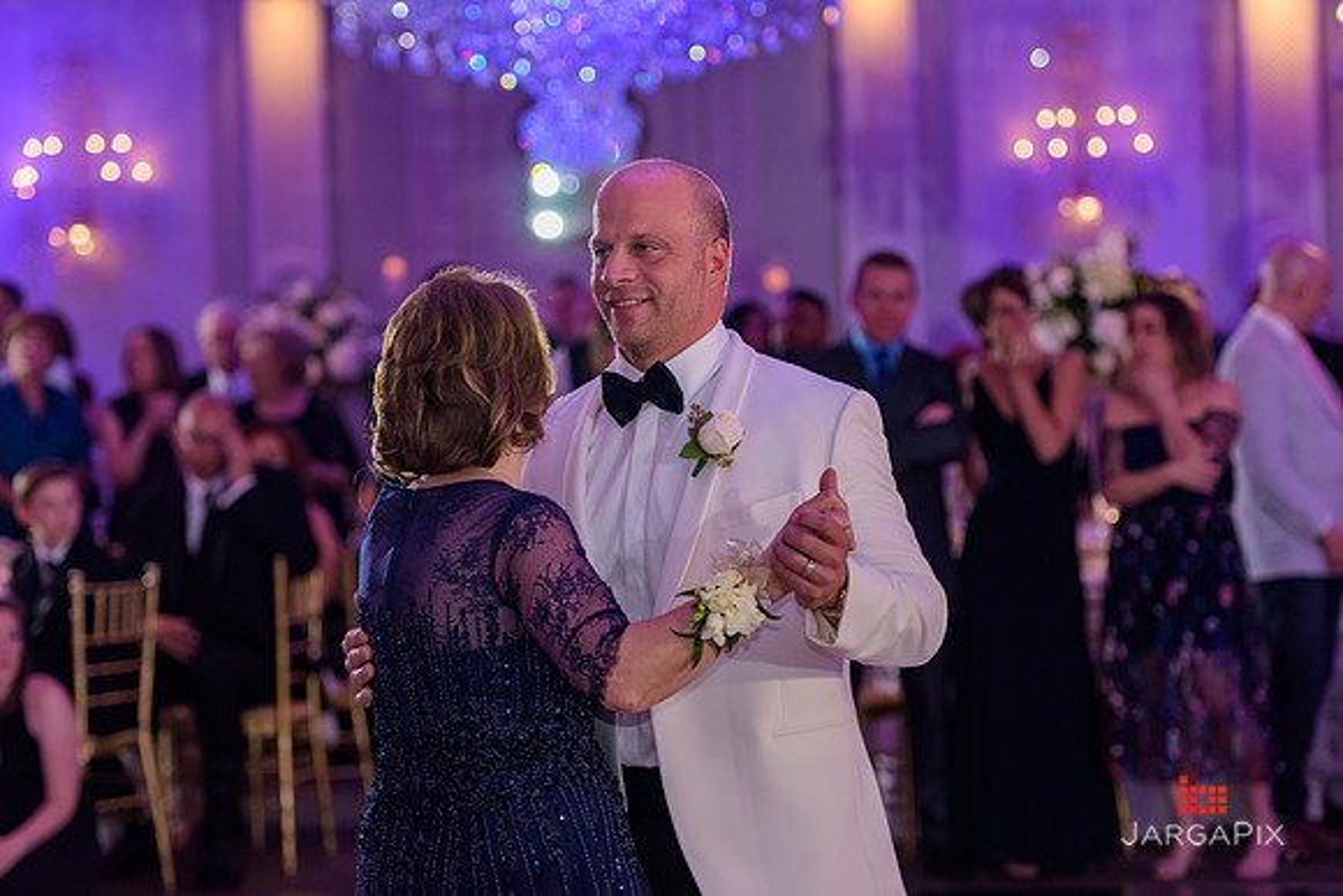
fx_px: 3918
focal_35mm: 105
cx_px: 672
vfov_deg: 13.0
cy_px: 448
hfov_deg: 19.5
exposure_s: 1/125
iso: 1600
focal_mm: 105
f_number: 3.2
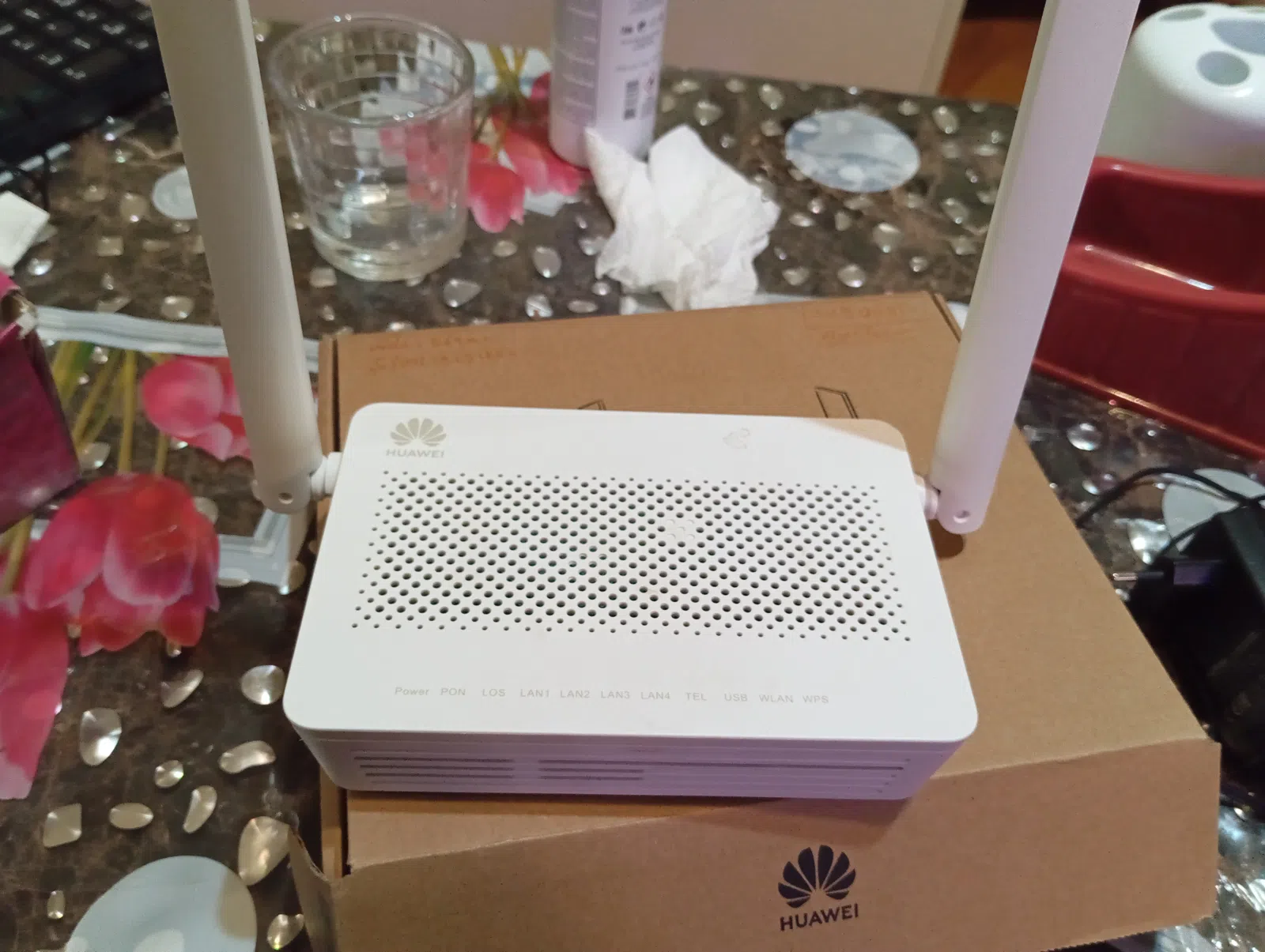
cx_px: 632
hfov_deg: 63.4
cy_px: 476
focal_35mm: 28
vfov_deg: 49.9
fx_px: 1025
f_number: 1.8
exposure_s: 1/25
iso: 568
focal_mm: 4.25
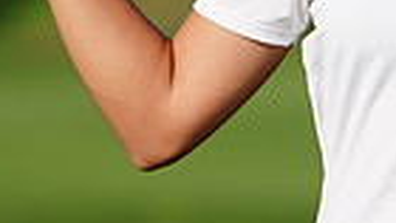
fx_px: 11370
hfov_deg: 2.0
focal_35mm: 1082
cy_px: -137
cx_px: 334
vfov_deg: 1.1
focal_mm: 250
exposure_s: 1/640
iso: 100
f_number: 5.6
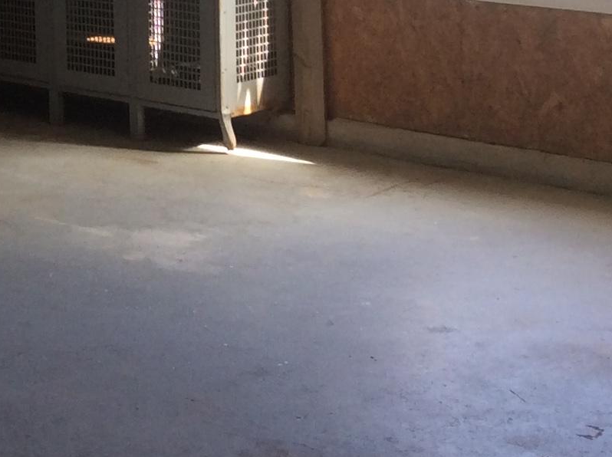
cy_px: -142
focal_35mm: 104
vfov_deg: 13.6
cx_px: -82
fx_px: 1836
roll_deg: +2.1
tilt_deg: -4.1
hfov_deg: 18.1
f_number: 2.4
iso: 40
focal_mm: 3.3
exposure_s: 1/40
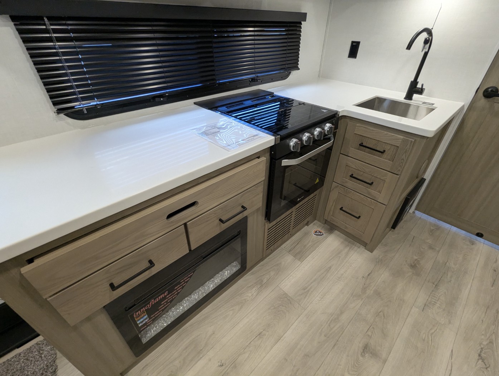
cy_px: 188
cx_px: 250
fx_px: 231
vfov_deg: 78.2
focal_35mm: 16
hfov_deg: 94.4
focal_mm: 2.35
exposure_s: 1/79.3
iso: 271
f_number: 2.2
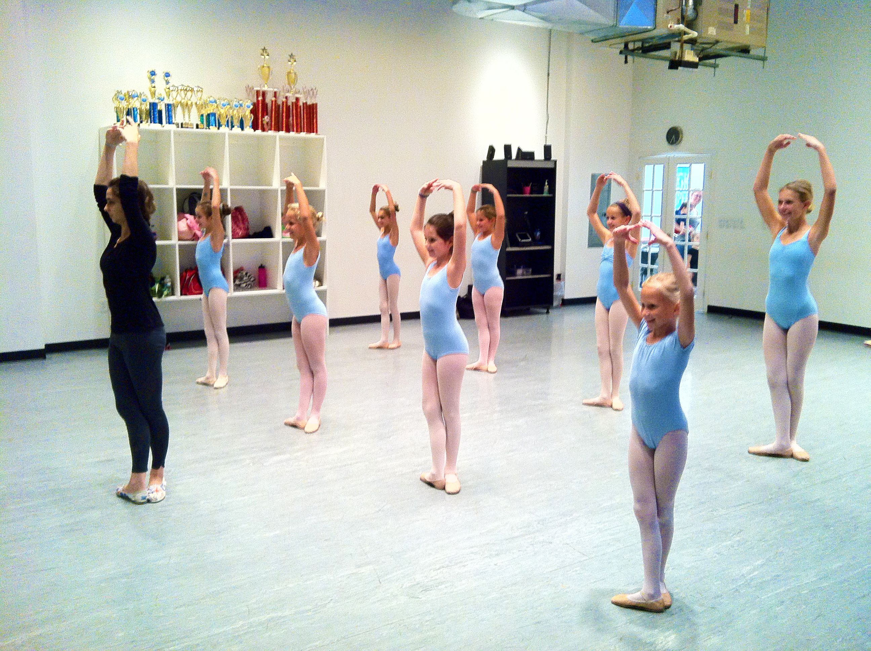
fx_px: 879
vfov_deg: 40.6
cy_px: 326
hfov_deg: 52.7
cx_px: 436
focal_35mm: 35
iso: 160
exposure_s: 1/17
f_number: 2.8
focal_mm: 3.85
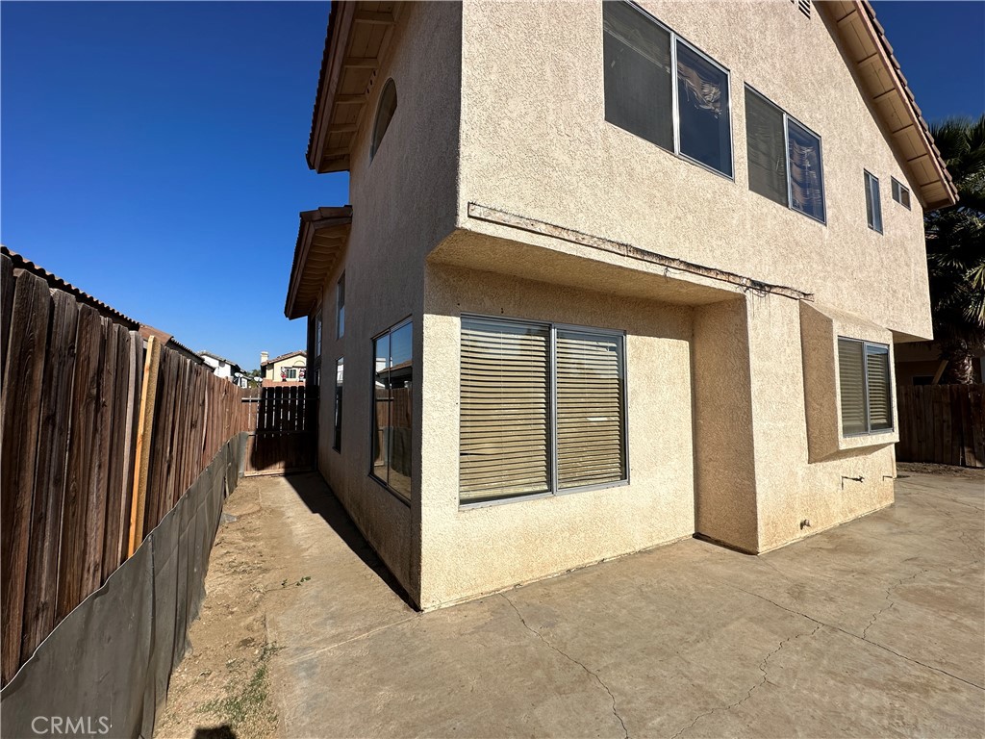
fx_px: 398
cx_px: 492
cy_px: 370
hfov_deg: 102.1
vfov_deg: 85.7
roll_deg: -0.1
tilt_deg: +3.7
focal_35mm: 14
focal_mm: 2.22
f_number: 2.2
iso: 50
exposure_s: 1/4831
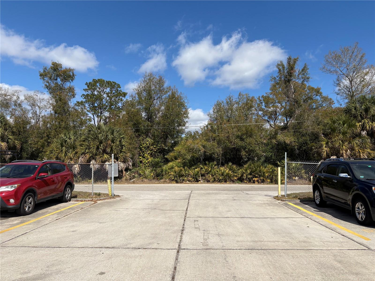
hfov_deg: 67.3
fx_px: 282
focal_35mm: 26
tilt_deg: +5.6
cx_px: 188
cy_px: 140
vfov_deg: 53.1
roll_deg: +1.0
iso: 50
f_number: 1.6
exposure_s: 1/5814
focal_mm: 5.96
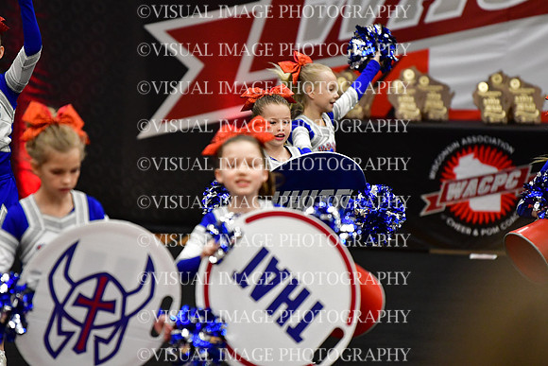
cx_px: 274
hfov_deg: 6.9
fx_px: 4568
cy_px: 183
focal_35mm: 300
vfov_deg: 4.6
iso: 4000
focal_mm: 200
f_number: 2.8
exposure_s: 1/800
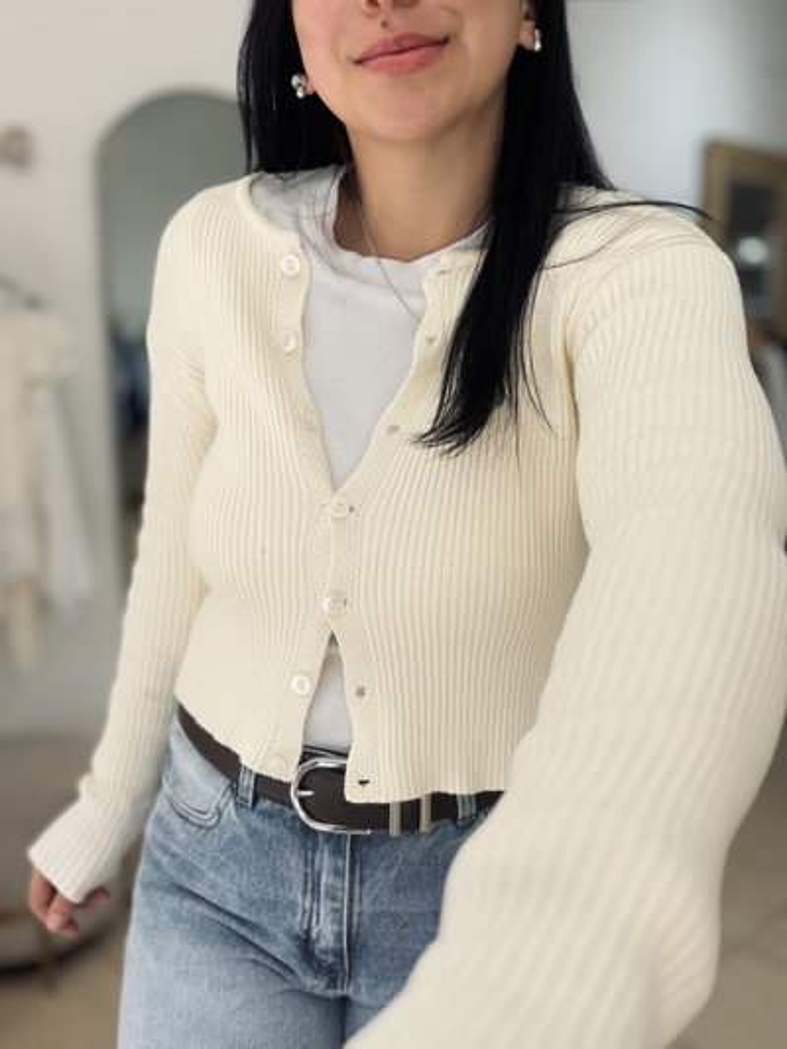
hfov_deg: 46.8
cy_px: 524
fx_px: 909
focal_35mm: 30
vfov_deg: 60.0
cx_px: 394
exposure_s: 1/100
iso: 20
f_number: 1.9
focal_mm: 2.71
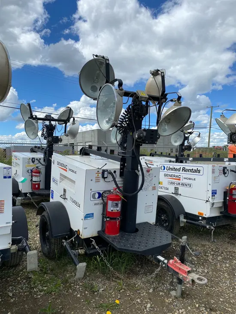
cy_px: 157
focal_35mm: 26
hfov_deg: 53.1
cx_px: 118
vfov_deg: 67.3
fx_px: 236
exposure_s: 1/3401
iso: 32
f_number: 1.8
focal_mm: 4.25
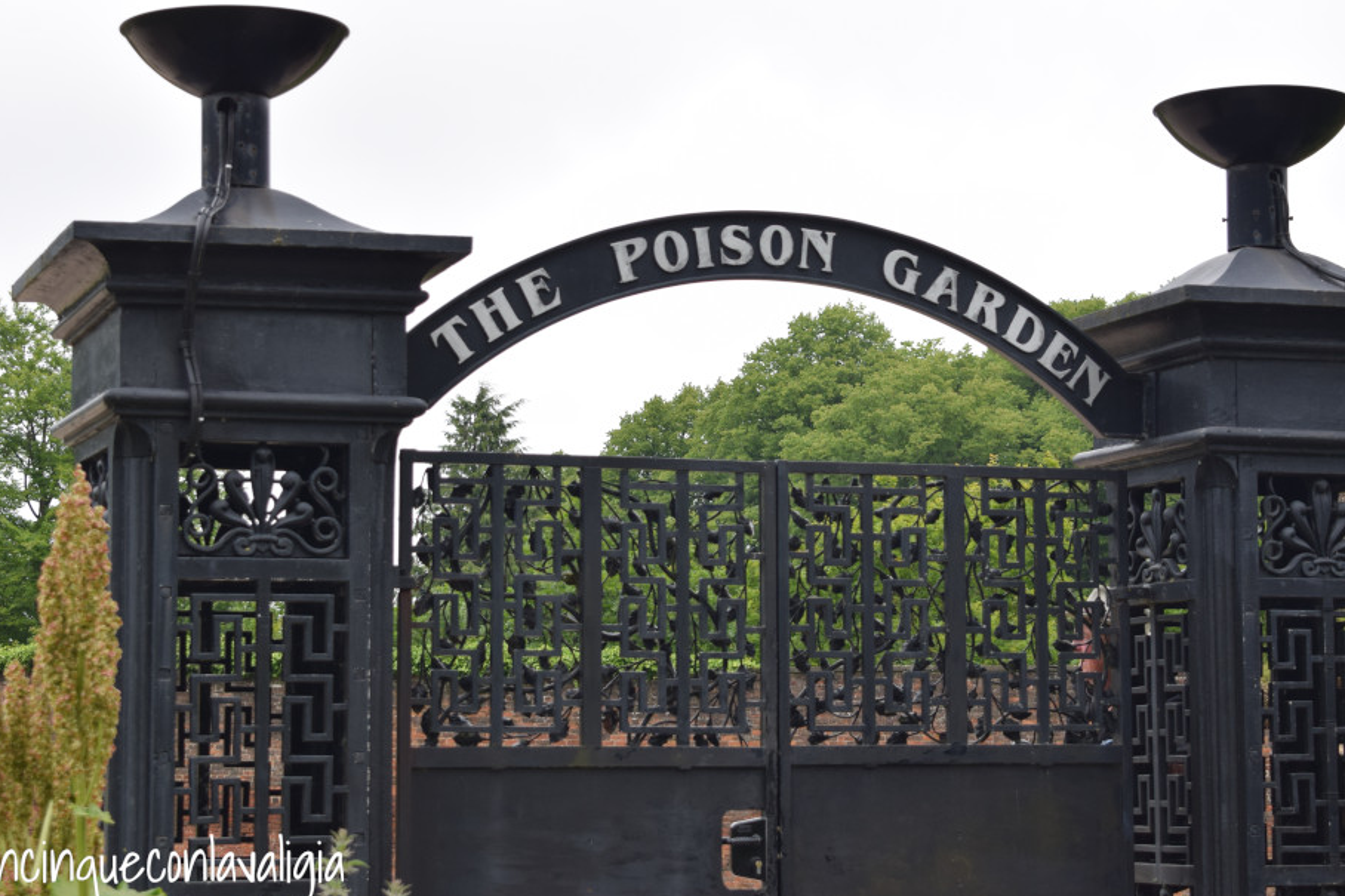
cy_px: 405
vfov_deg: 15.5
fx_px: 3287
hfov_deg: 23.1
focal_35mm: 88
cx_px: 741
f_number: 8
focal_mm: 52
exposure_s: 1/250
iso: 400
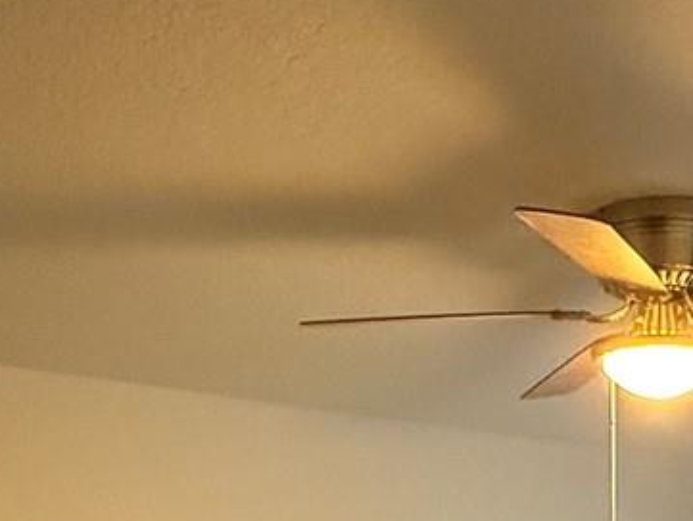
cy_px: 832
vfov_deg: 19.7
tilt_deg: -8.5
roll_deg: +0.1
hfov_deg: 30.1
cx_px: 601
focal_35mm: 62
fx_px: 1242
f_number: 2.2
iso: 1250
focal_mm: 2.22
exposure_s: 1/60
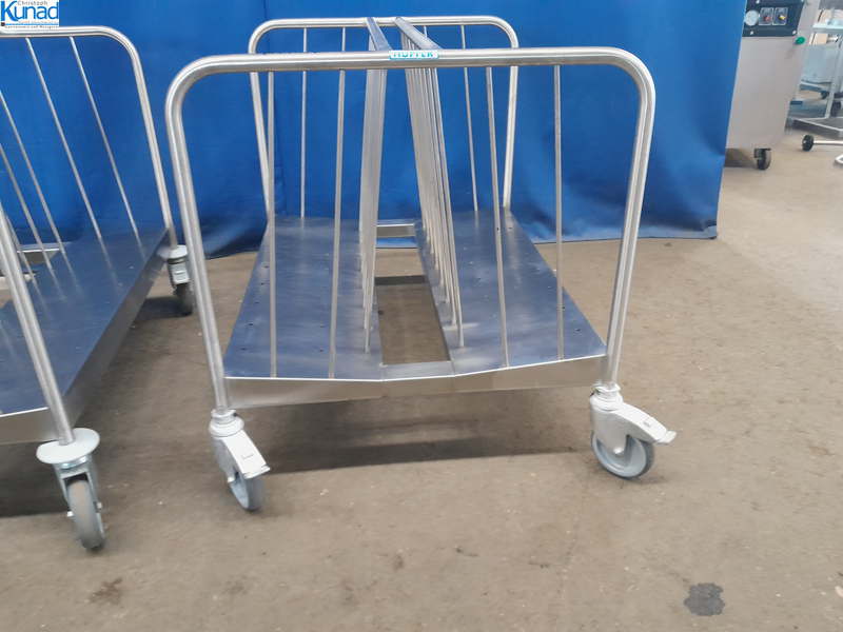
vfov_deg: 53.1
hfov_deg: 67.3
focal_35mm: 26
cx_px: 422
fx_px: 633
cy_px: 316
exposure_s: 1/25
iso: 400
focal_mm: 4
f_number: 1.8
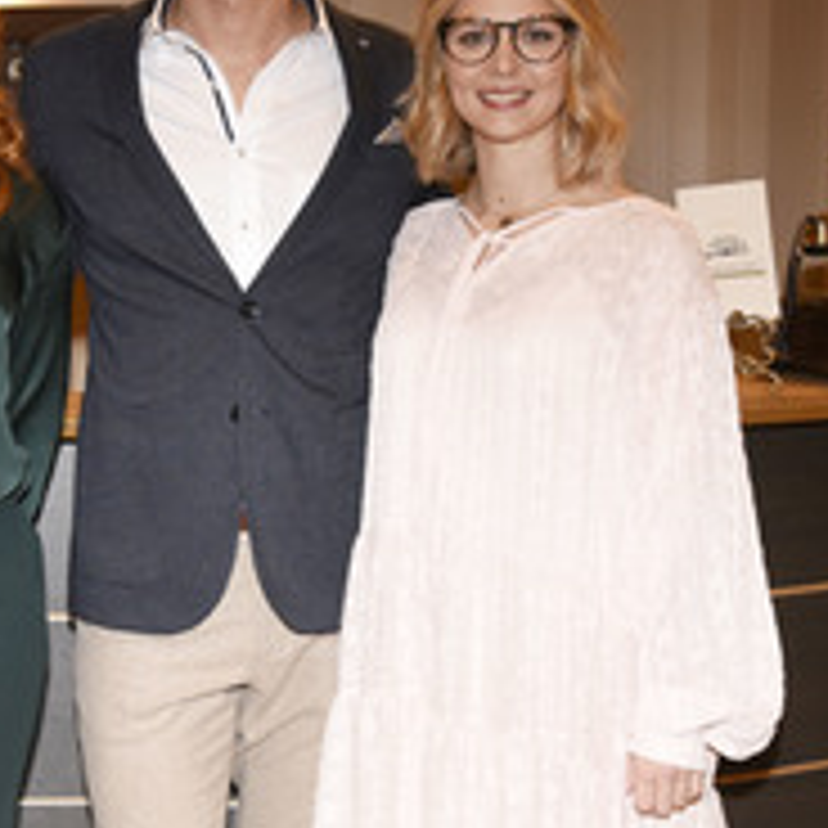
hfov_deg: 21.6
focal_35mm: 79
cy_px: 364
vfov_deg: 21.9
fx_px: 2138
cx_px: 164
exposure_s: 1/80
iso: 1600
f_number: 6.3
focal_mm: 38
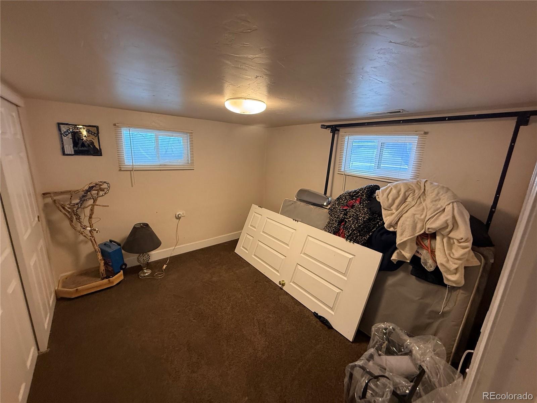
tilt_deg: -12.9
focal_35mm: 14
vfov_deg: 85.7
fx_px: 217
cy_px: 202
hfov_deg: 102.1
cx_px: 268
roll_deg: -3.2
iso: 250
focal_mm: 2.22
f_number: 2.2
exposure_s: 1/60
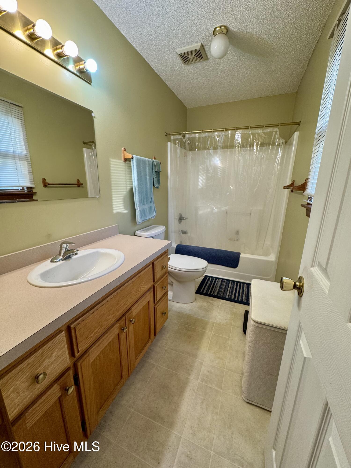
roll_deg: -0.8
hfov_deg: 85.7
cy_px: 234
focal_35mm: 14
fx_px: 189
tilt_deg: -15.2
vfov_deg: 102.1
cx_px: 176
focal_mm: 2.22
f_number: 2.2
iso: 160
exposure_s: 1/120
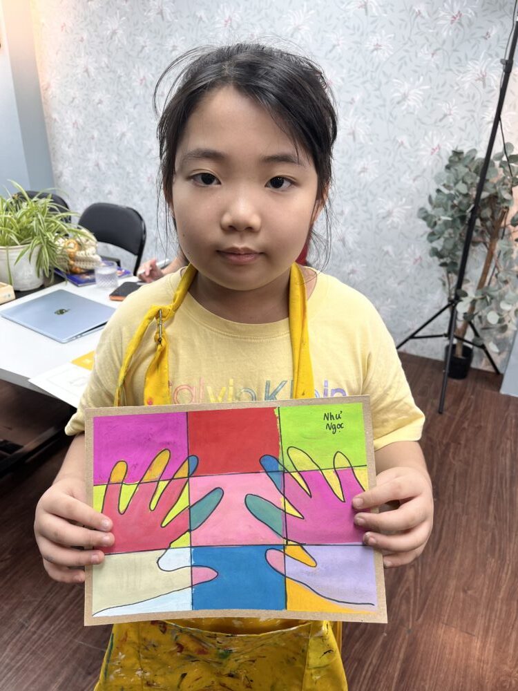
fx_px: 519
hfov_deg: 53.1
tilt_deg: -26.9
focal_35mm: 26
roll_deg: -0.5
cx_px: 259
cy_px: 346
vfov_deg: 67.3
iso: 50
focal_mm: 5.1
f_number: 1.6
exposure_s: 1/100
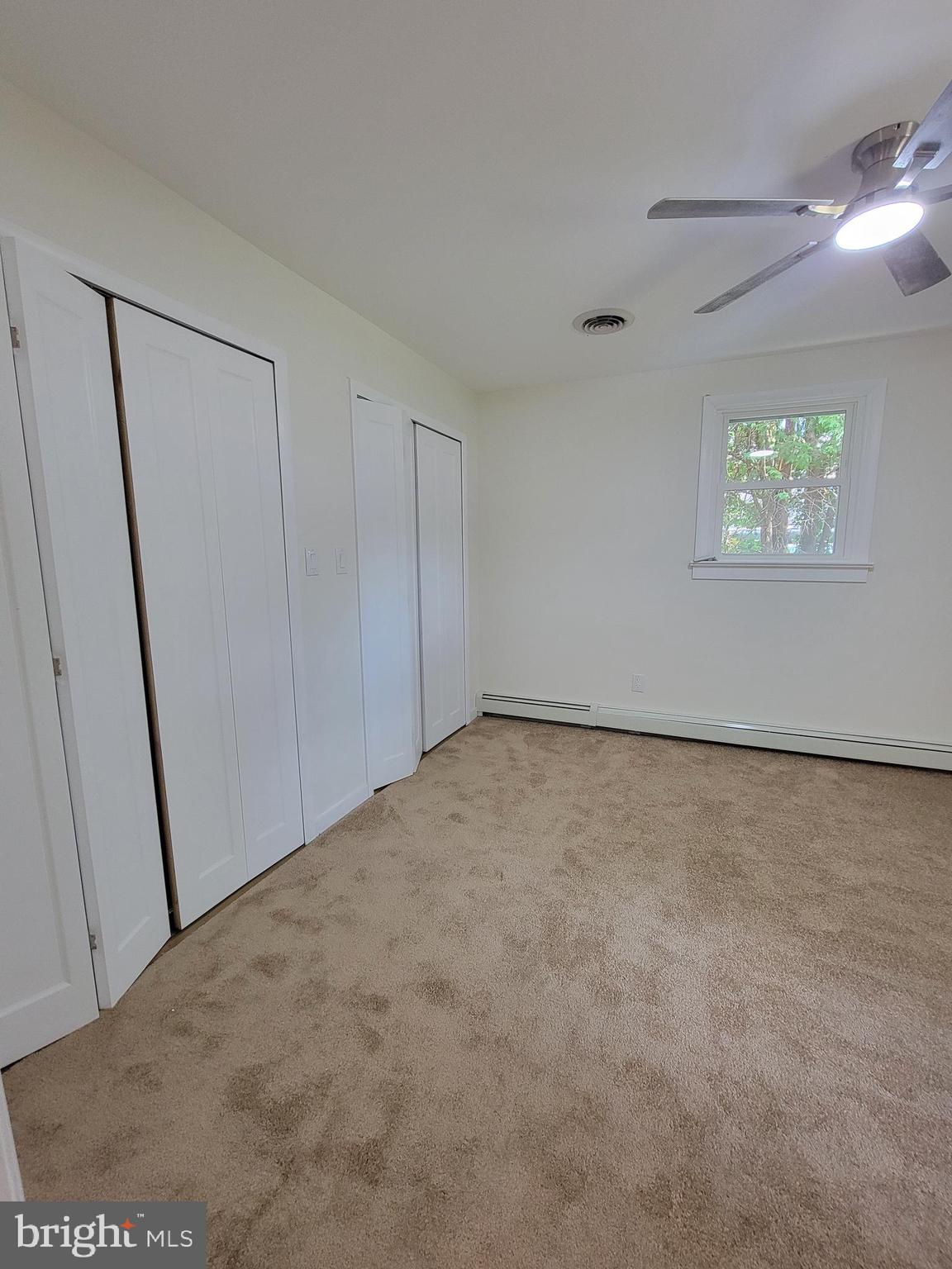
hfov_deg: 89.9
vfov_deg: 106.2
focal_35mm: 13
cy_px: 634
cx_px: 476
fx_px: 477
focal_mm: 2.2
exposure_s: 1/60
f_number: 2.2
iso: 400
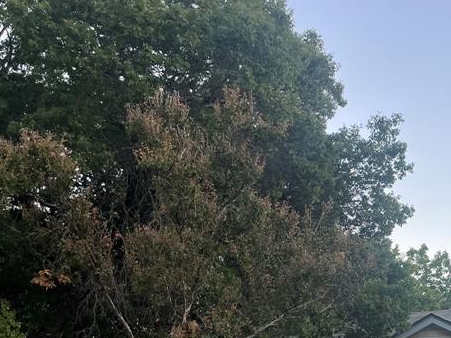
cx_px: 461
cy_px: 285
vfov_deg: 24.3
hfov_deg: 30.2
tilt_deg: +9.5
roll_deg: -0.5
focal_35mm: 59
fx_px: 768
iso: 40
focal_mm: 4.2
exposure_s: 1/121
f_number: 1.6
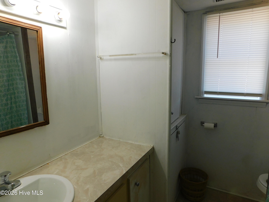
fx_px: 179
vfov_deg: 58.9
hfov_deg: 73.9
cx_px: 134
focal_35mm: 23
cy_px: 101
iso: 125
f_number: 3
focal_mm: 4
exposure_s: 1/125
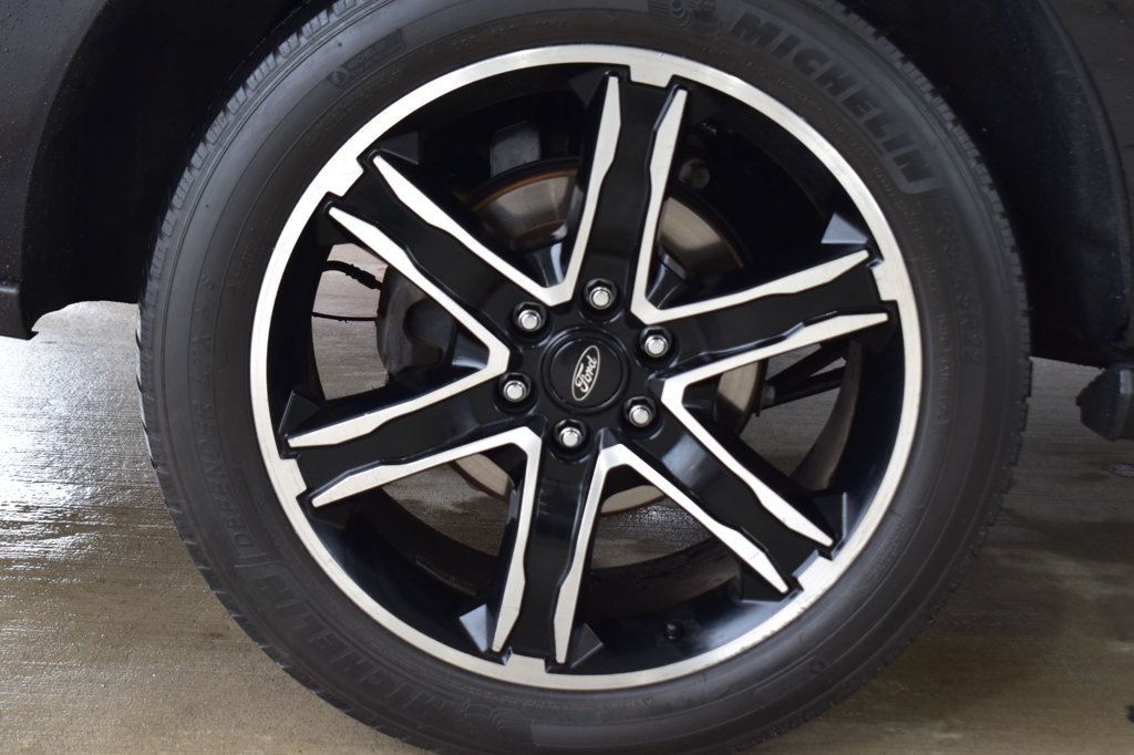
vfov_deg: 18.9
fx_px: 2267
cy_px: 378
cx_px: 567
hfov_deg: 28.1
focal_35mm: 72
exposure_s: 1/40
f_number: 7.1
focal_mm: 48
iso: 400
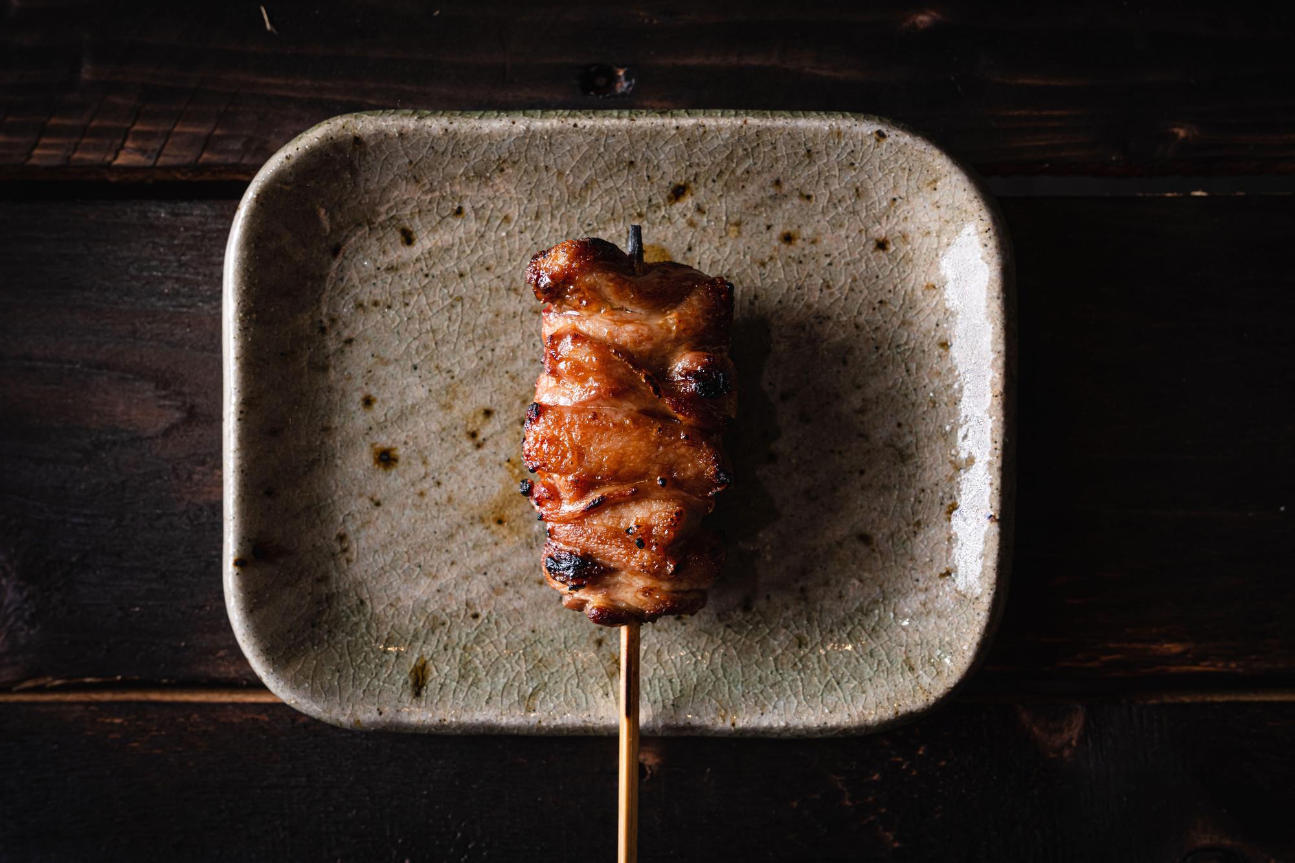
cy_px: 432
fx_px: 1259
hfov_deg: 54.4
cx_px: 648
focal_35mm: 35
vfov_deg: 37.8
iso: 800
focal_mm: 35
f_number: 8
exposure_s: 1/60
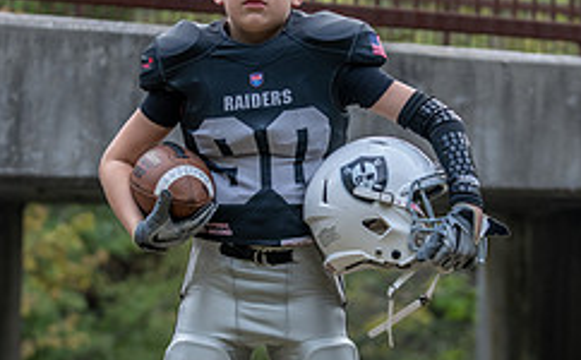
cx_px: 315
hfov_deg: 11.8
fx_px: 2812
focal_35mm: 178
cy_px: 217
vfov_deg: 7.3
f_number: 2.8
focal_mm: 70
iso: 200
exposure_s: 1/320
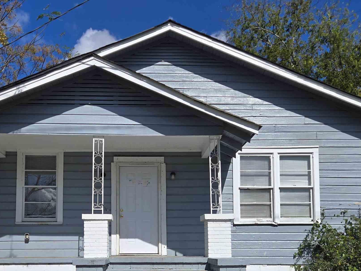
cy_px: 227
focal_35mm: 44
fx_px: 459
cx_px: 157
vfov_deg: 31.8
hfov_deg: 42.9
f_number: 1.8
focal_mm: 5.4
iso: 25
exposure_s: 1/3474
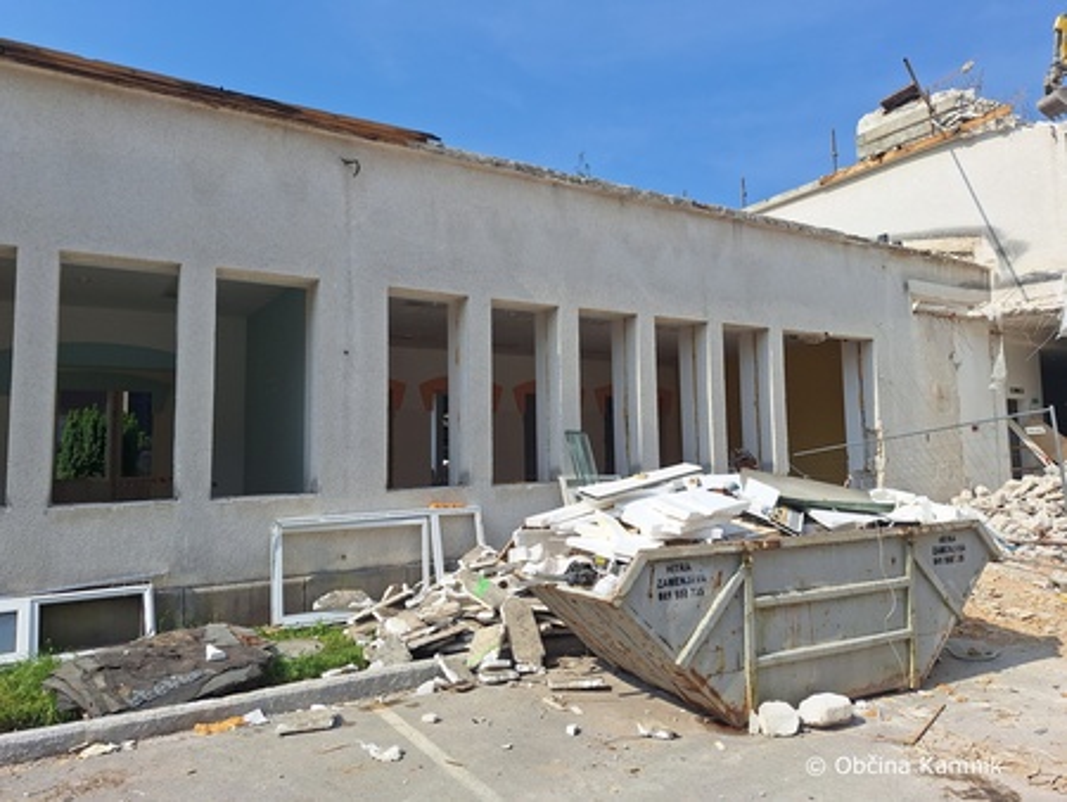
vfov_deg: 58.9
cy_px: 401
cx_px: 534
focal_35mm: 23
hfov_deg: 73.9
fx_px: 709
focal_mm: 5.54
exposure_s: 1/3876
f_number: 1.8
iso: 40
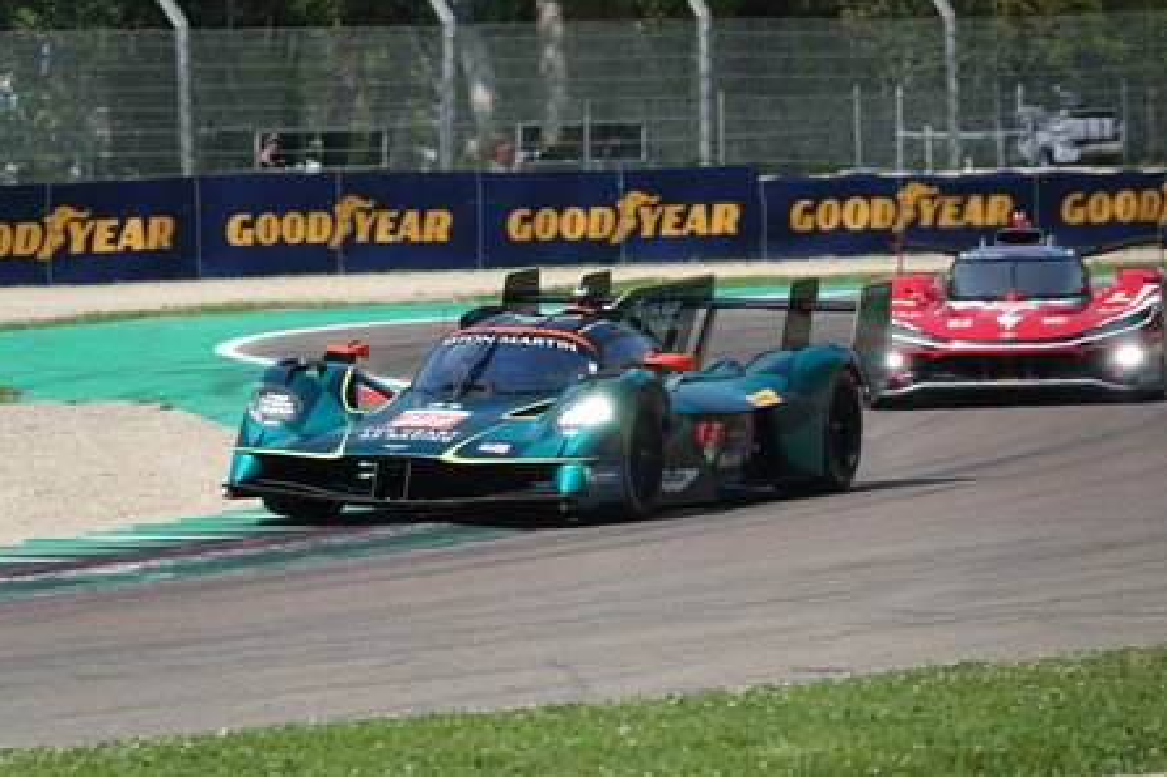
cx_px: 581
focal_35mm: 354
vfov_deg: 3.9
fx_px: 11471
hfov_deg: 5.8
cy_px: 387
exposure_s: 1/800
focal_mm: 128.59
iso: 100
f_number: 4.5
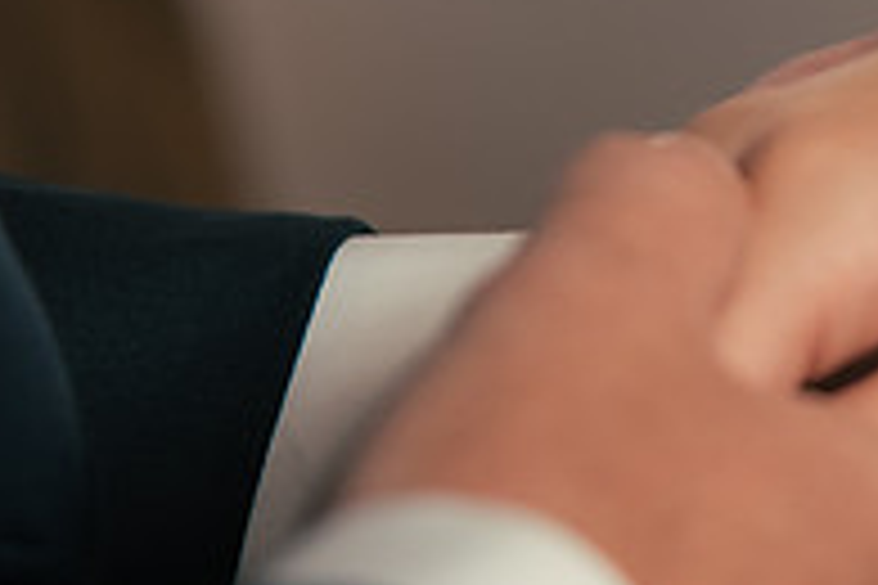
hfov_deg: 7.3
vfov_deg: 4.9
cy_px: 165
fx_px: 6780
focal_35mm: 278
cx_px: 1230
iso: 640
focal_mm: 70
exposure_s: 1/160
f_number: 2.8
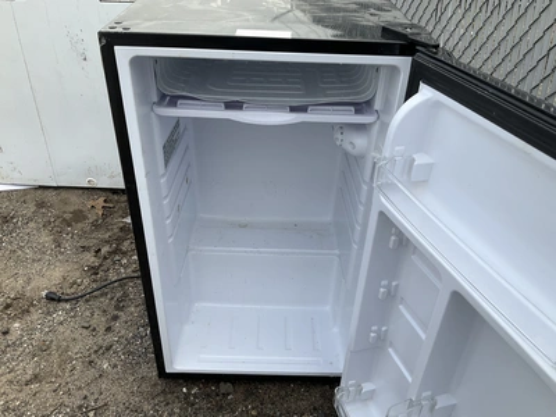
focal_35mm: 29
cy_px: 208
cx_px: 278
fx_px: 466
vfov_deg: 48.2
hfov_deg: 61.7
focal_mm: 3
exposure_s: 1/149
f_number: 1.8
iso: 20
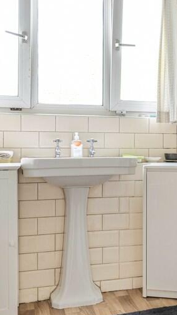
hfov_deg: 23.9
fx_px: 393
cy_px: 153
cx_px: 190
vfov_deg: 43.7
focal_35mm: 47
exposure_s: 1/13
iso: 500
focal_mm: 22
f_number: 8
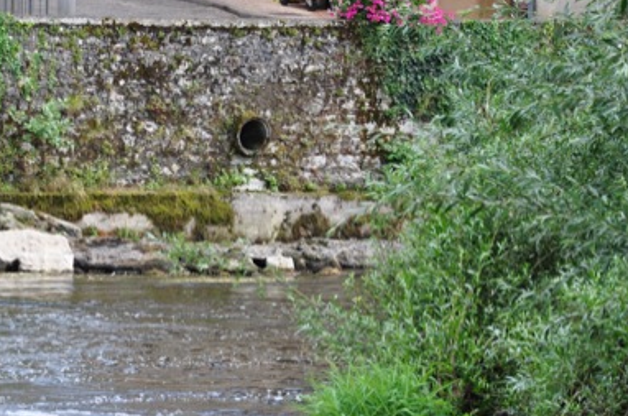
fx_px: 5745
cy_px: 279
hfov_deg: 6.2
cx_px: 113
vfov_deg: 4.1
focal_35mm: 330
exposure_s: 1/200
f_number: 10
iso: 400
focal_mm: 105
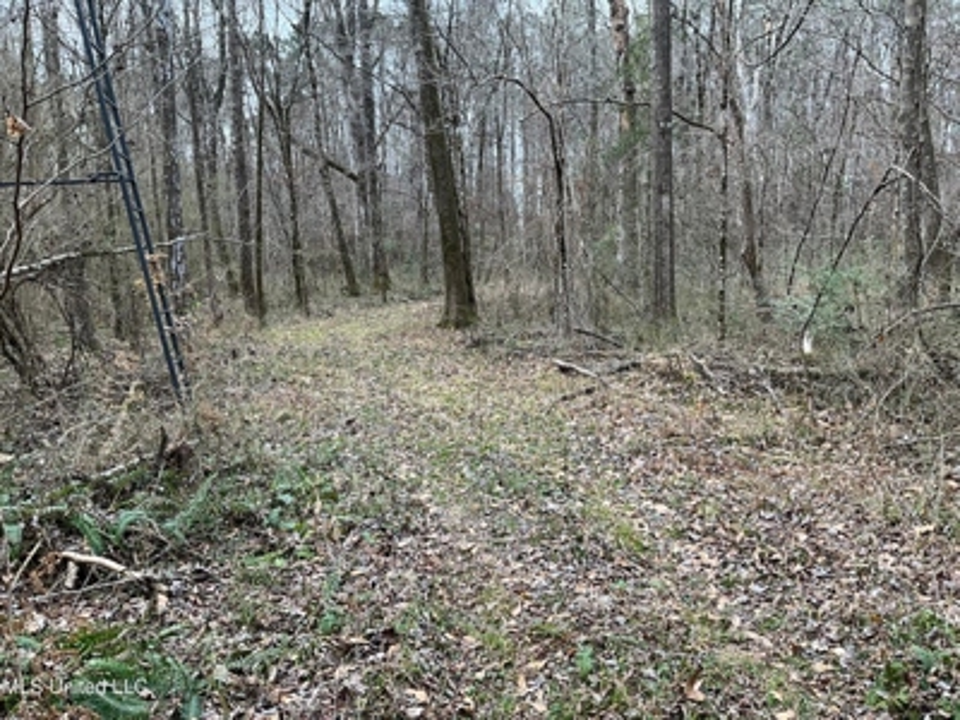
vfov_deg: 48.2
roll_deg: +1.5
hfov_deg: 61.7
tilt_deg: -6.8
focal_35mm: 29
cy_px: 360
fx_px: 804
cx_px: 480
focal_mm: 3
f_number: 1.8
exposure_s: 1/200
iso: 20
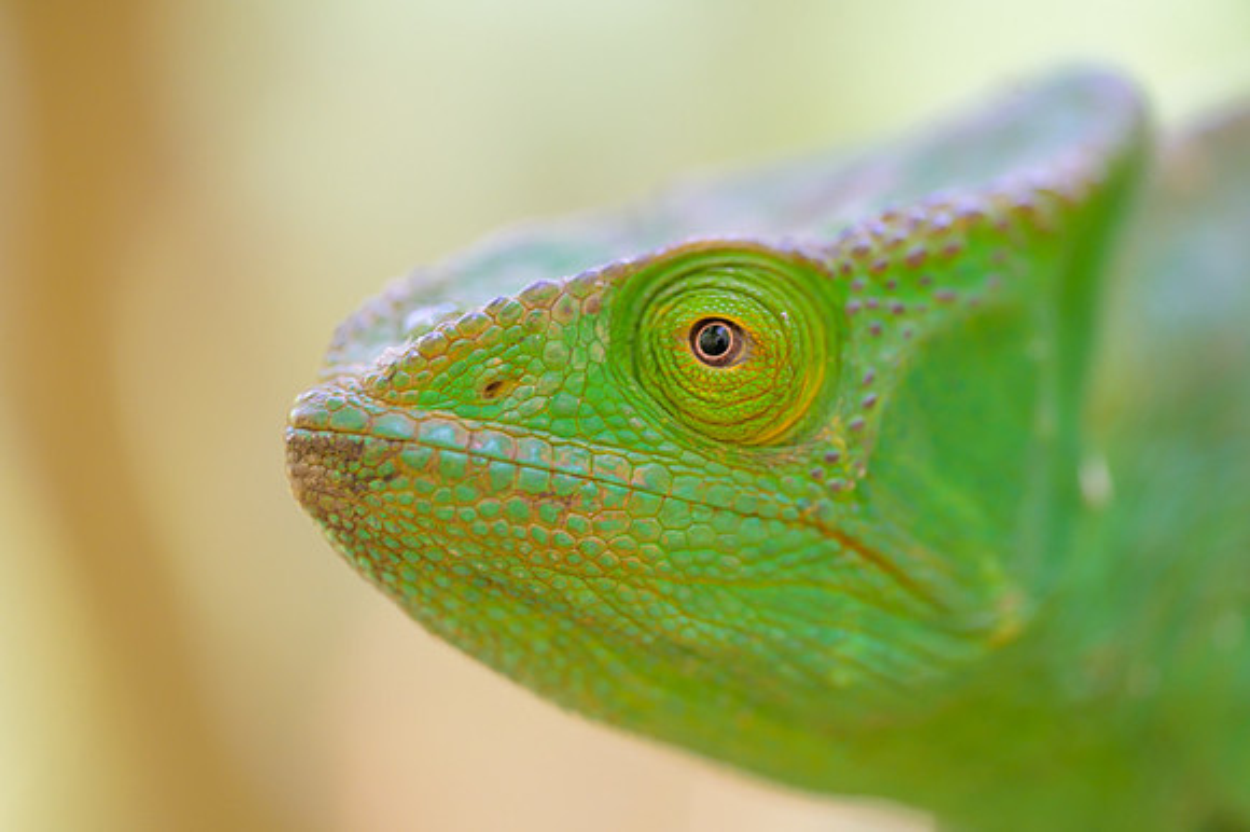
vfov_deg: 13.0
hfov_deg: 19.5
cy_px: 416
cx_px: 625
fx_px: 3644
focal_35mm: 105
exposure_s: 1/160
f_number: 4
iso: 1000
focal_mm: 105
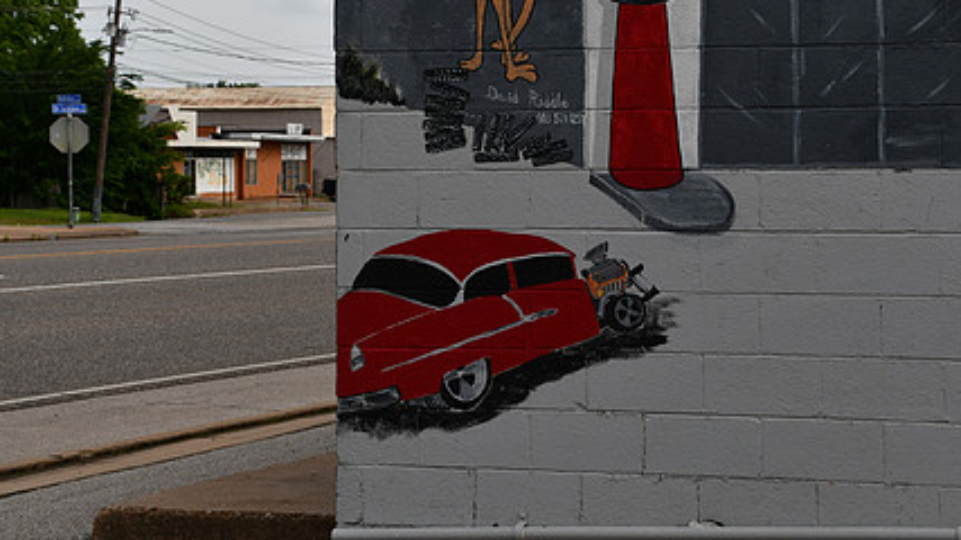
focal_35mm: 94
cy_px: 129
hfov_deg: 22.6
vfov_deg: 12.8
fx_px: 2395
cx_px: 650
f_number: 9
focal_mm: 44
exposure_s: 1/320
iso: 100
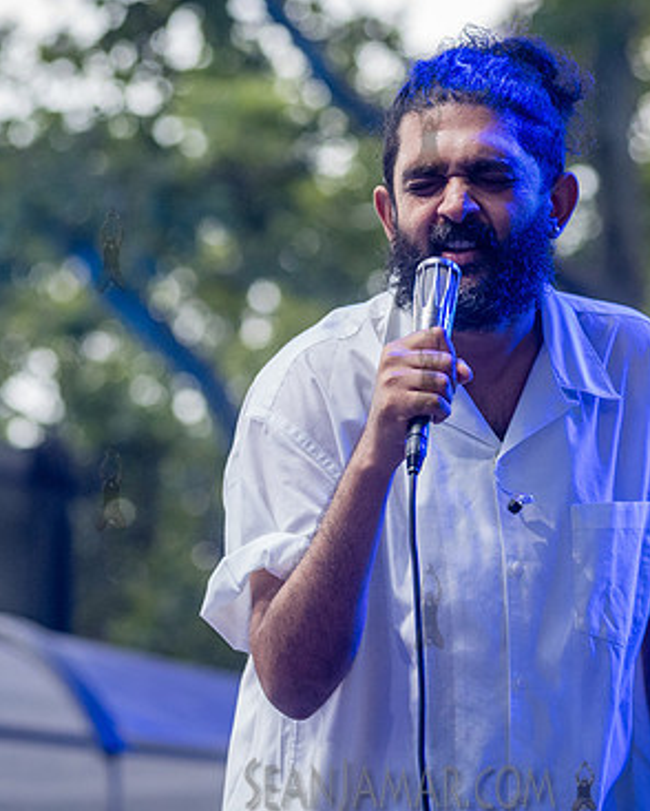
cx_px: 496
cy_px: 336
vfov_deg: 8.5
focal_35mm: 228
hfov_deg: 6.8
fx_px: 5478
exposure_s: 1/400
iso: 2000
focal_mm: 125
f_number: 4
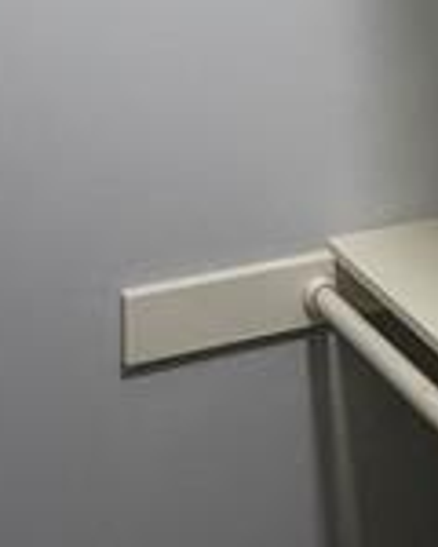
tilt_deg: -2.7
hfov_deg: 21.8
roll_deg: +0.9
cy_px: -150
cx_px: 296
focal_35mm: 70
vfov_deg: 24.1
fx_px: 1134
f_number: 2.2
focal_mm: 2.22
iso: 200
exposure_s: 1/60
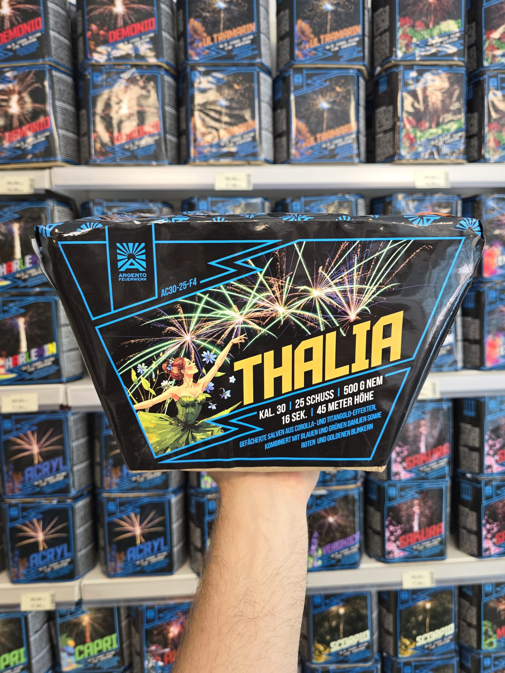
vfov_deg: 73.9
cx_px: 252
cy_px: 336
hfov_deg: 58.9
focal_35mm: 23
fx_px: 447
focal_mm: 6.3
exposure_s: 1/100
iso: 250
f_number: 1.7
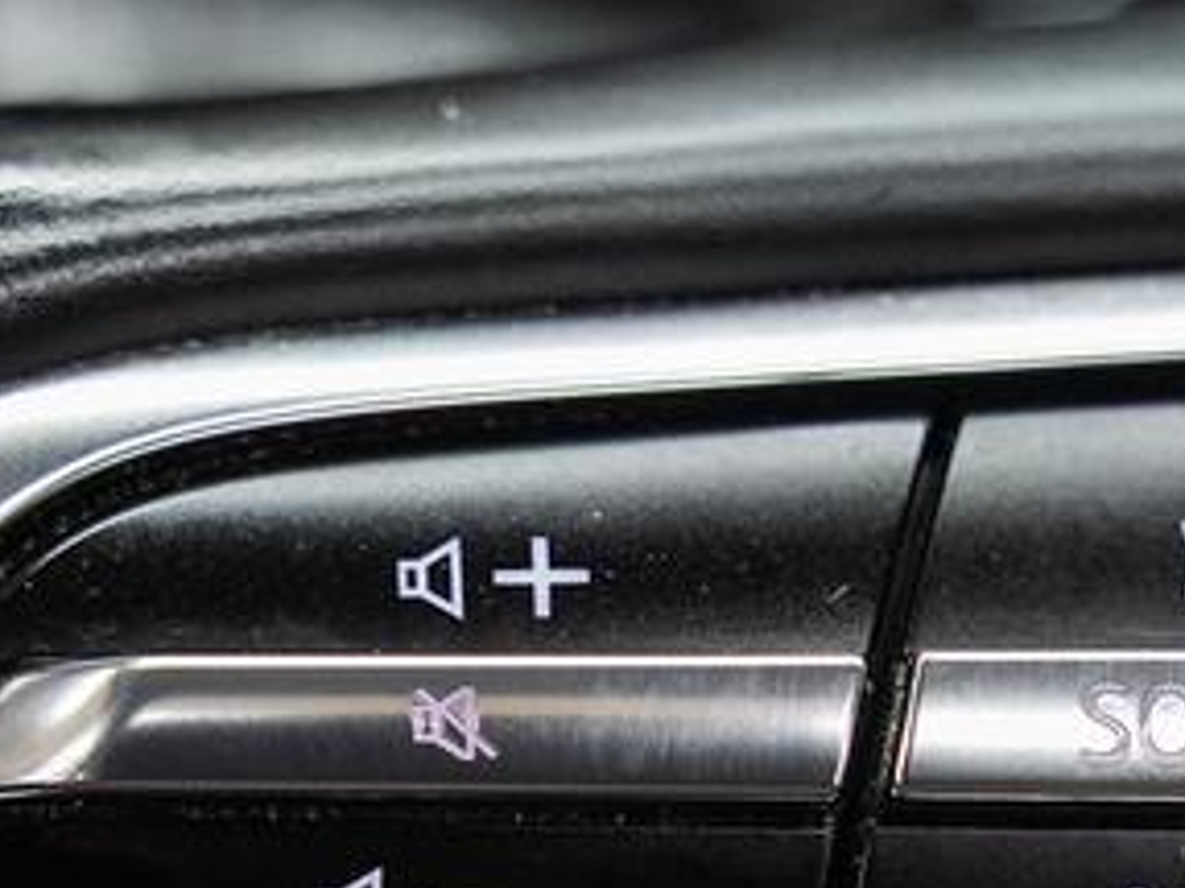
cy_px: 847
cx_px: 842
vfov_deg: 9.1
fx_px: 5543
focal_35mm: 162
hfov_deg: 12.2
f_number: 3.5
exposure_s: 1/40
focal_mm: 33.6
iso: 1000
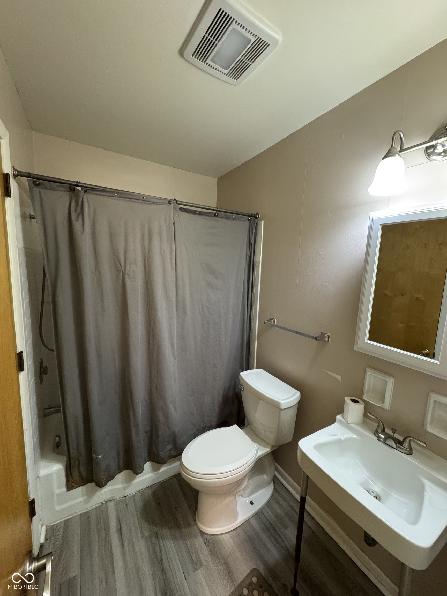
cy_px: 298
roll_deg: -1.4
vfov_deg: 102.1
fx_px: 241
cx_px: 224
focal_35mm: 14
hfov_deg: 85.7
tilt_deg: -7.6
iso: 640
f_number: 2.2
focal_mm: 2.22
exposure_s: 1/60
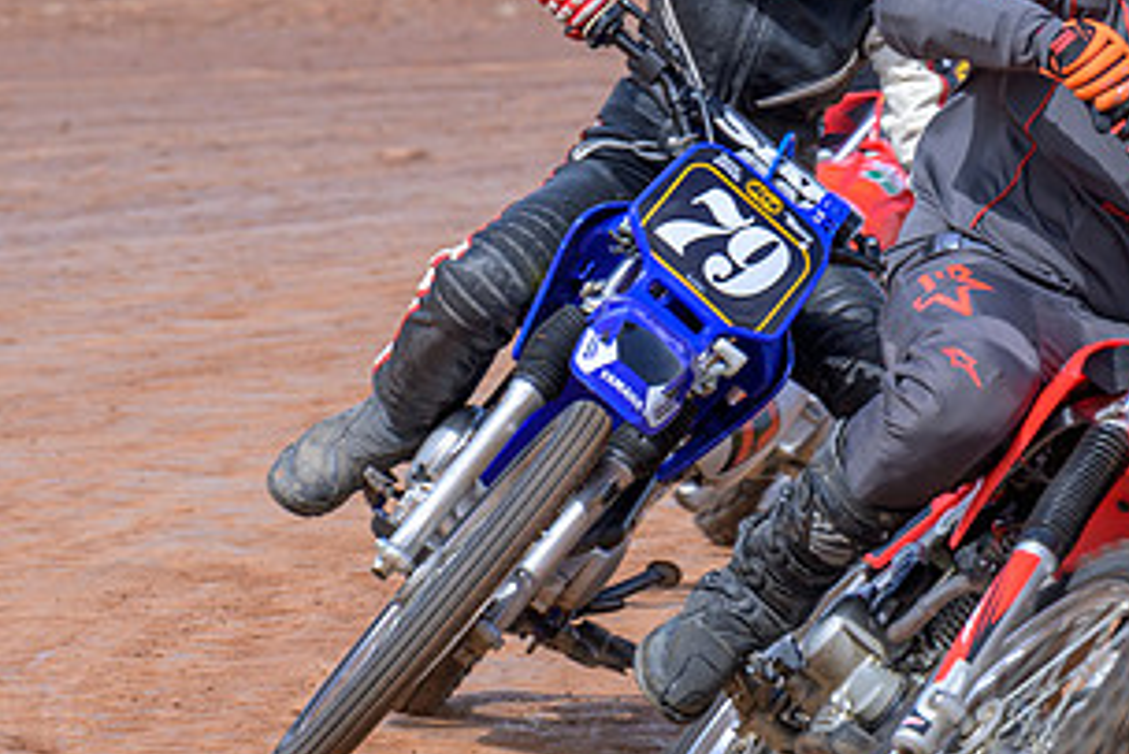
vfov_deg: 2.0
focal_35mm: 697
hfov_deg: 3.0
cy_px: 273
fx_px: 21868
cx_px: 1088
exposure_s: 1/400
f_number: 5
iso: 72
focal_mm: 200
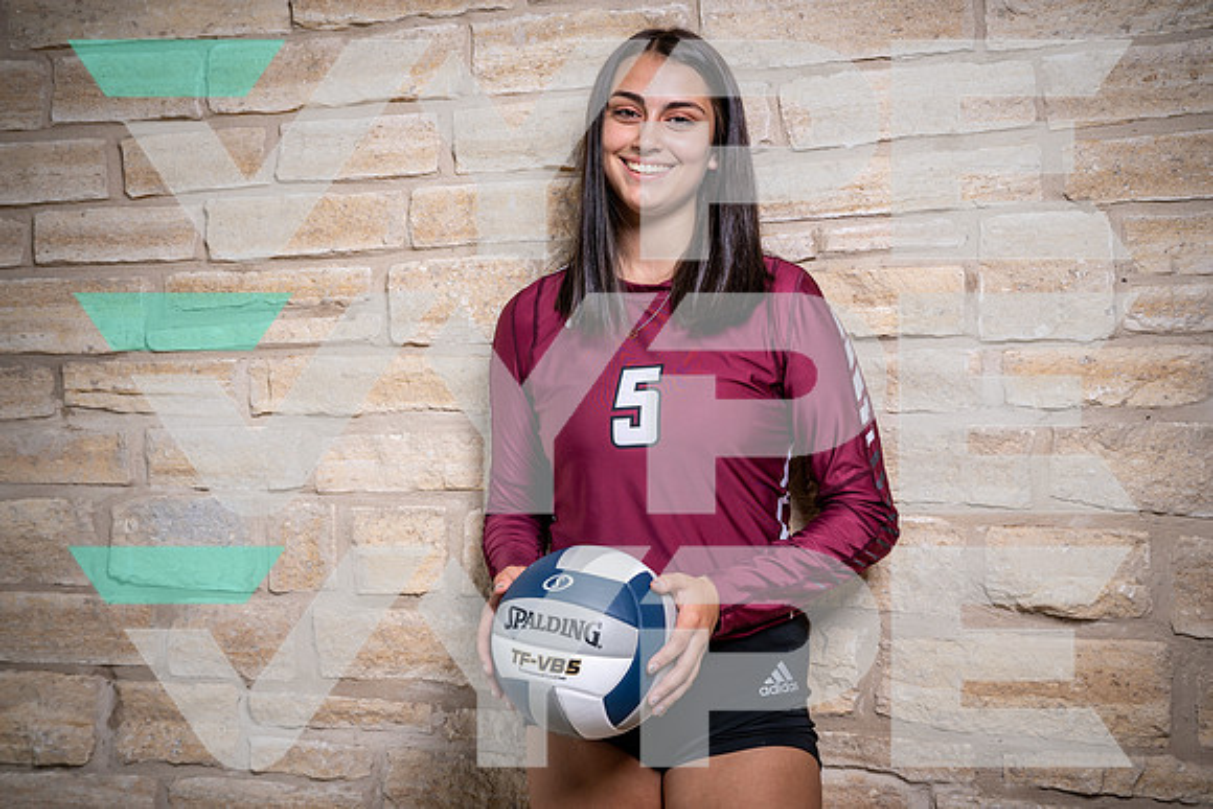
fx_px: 1281
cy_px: 404
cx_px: 606
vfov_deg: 35.1
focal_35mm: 38
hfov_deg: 50.7
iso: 100
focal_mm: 38
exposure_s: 1/125
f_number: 9
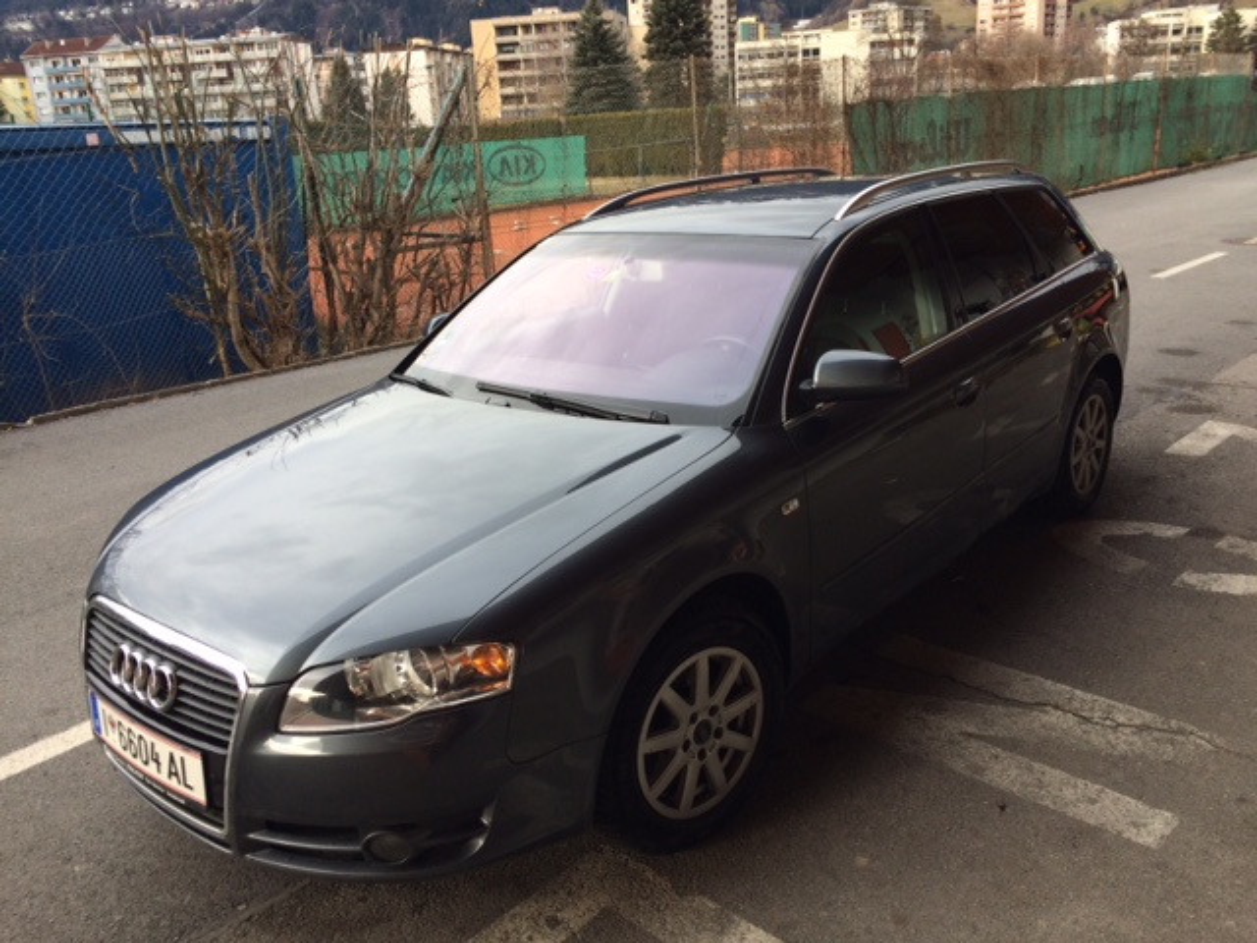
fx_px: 1053
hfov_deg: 61.7
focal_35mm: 29
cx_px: 628
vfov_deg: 48.2
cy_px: 472
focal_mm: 4.15
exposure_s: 1/258
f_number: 2.2
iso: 32
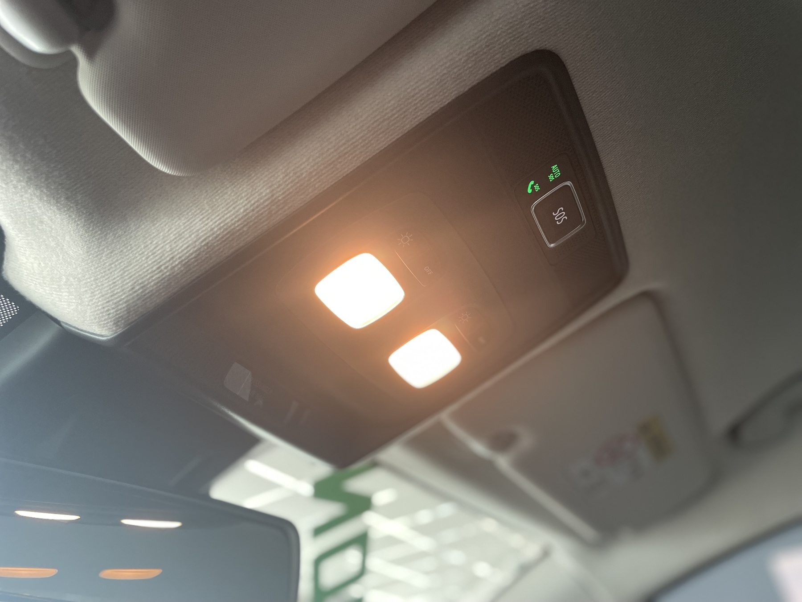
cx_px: 401
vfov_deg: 53.1
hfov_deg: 67.3
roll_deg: +9.3
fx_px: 602
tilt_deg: +37.6
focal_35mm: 26
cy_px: 301
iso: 125
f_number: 1.6
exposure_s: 1/60
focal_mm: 4.2
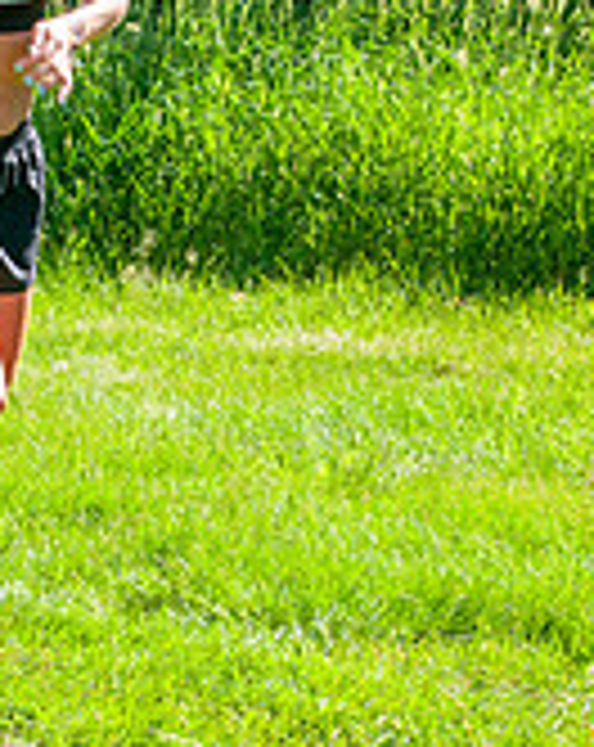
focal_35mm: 130
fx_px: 2867
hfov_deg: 11.7
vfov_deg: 14.8
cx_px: 34
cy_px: 387
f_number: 8
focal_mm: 34
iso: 200
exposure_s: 1/250
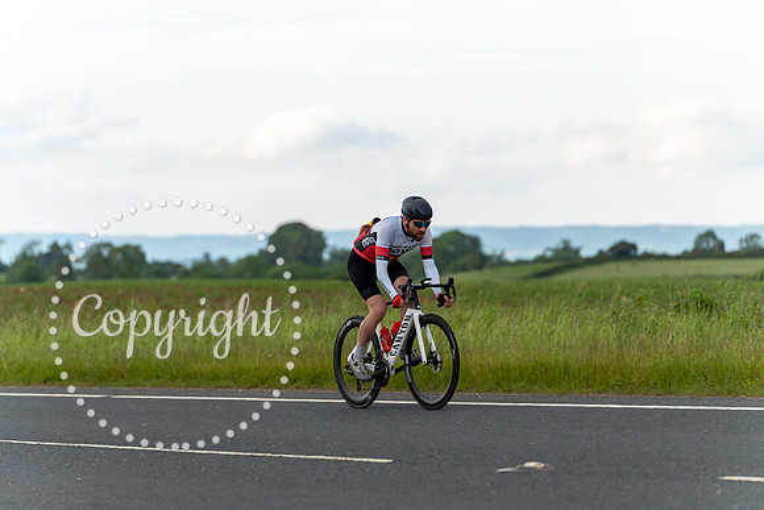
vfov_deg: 9.5
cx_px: 382
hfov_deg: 14.2
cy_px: 255
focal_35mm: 144
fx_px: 3057
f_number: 3.2
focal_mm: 144
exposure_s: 1/500
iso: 250
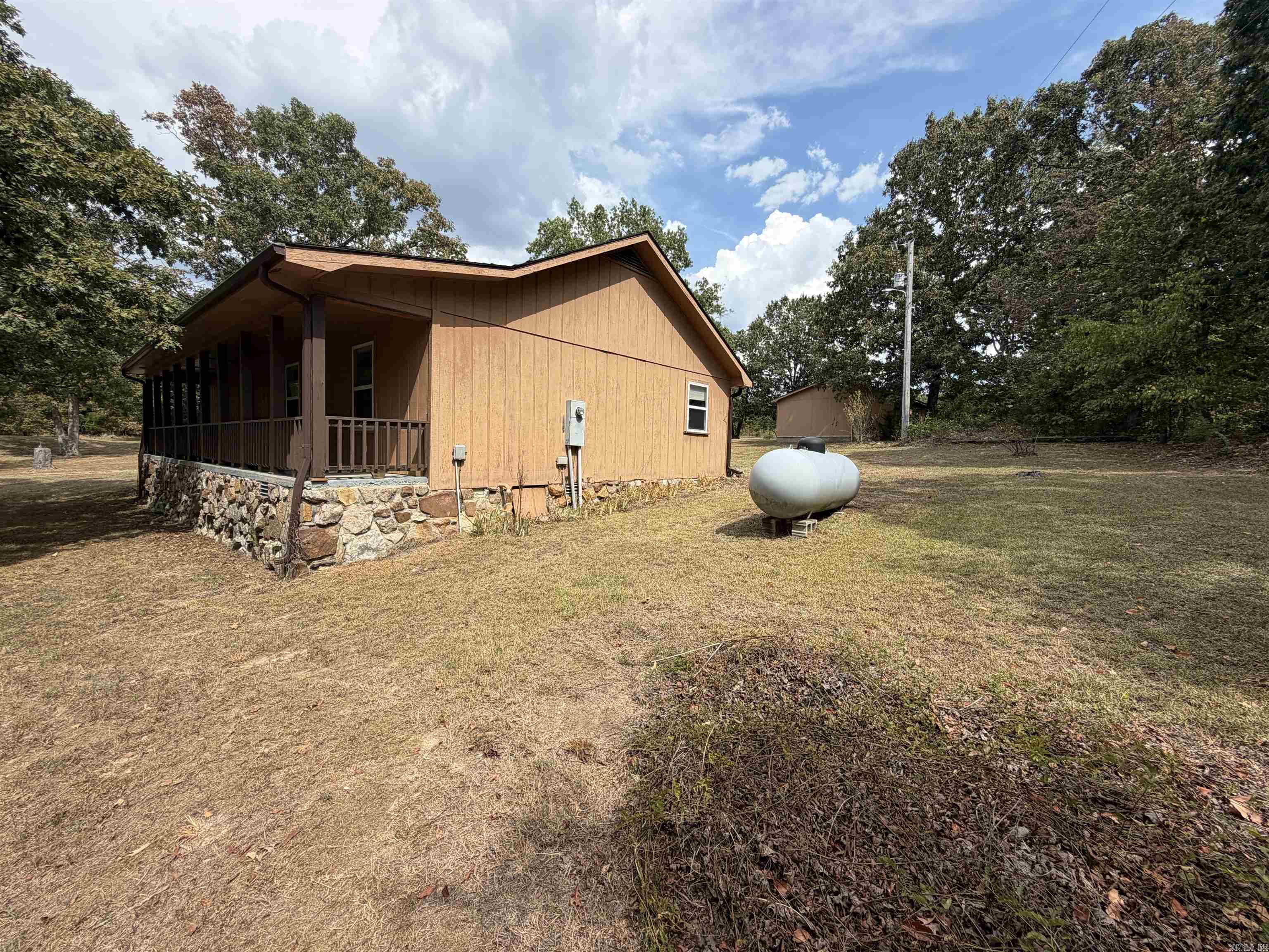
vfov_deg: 85.7
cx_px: 634
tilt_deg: -1.6
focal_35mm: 14
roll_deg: -1.6
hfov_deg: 102.1
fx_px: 513
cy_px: 476
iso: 25
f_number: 2.2
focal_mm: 2.22
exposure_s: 1/770
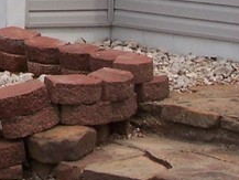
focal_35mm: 179
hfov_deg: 10.4
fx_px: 1237
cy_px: -211
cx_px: -196
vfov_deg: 7.8
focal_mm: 8
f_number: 4.8
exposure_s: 1/700
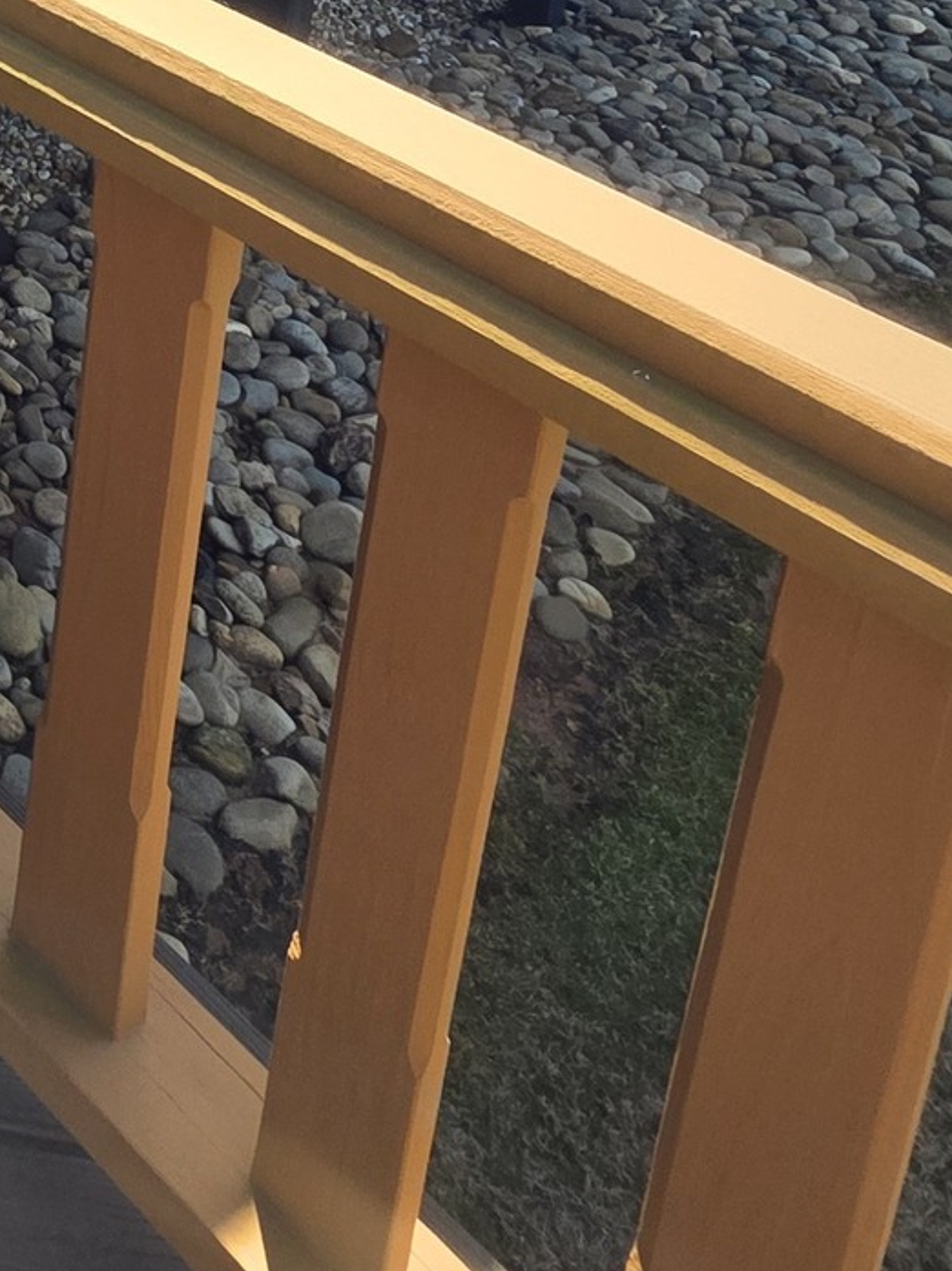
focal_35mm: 43
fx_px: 1578
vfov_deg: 31.3
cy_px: -467
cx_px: -505
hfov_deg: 25.0
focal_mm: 2.2
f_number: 1.9
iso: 40
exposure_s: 1/715
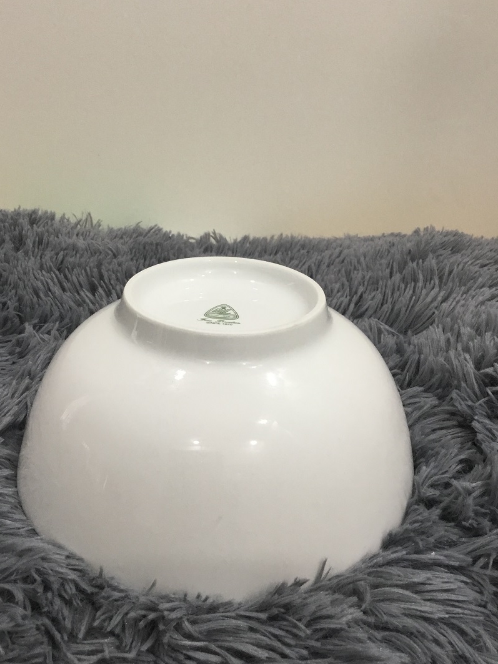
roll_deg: -0.8
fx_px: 672
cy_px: 329
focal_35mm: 35
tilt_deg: -27.7
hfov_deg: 40.7
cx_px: 230
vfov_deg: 52.6
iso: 50
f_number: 2.4
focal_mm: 3.3
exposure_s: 1/33
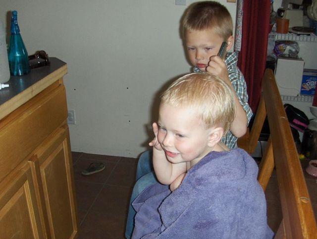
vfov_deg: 35.2
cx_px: 158
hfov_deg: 45.7
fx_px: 376
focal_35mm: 41
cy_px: 120
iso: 100
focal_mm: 6.5
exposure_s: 1/60
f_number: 3.5
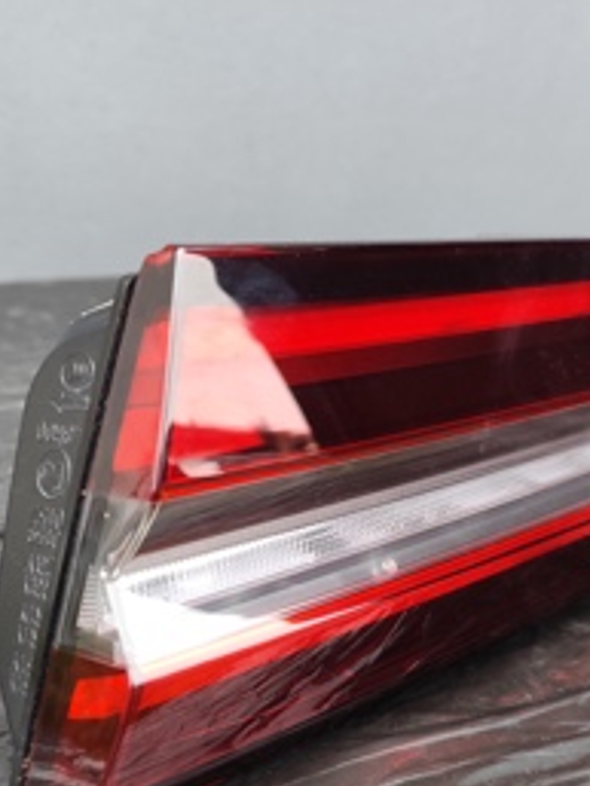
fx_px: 976
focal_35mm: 43
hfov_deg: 33.5
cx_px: 345
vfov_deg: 43.6
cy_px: 477
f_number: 1.65
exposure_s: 1/100
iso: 640
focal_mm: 6.19
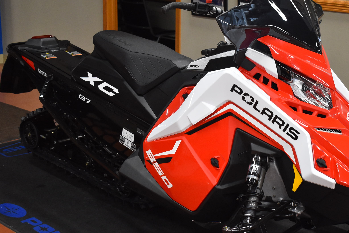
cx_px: 206
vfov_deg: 20.6
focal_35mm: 66
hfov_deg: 30.4
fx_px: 640
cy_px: 114
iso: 2000
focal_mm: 36
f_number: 4.8
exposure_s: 1/125
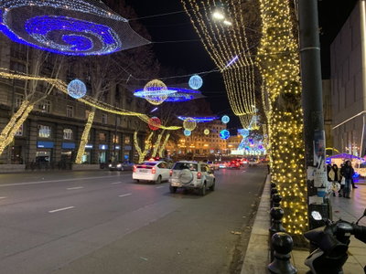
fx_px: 275
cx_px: 183
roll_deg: -1.8
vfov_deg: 53.1
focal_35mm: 26
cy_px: 137
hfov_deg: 67.3
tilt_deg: +3.7
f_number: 1.8
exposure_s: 1/33
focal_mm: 4.25
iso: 400
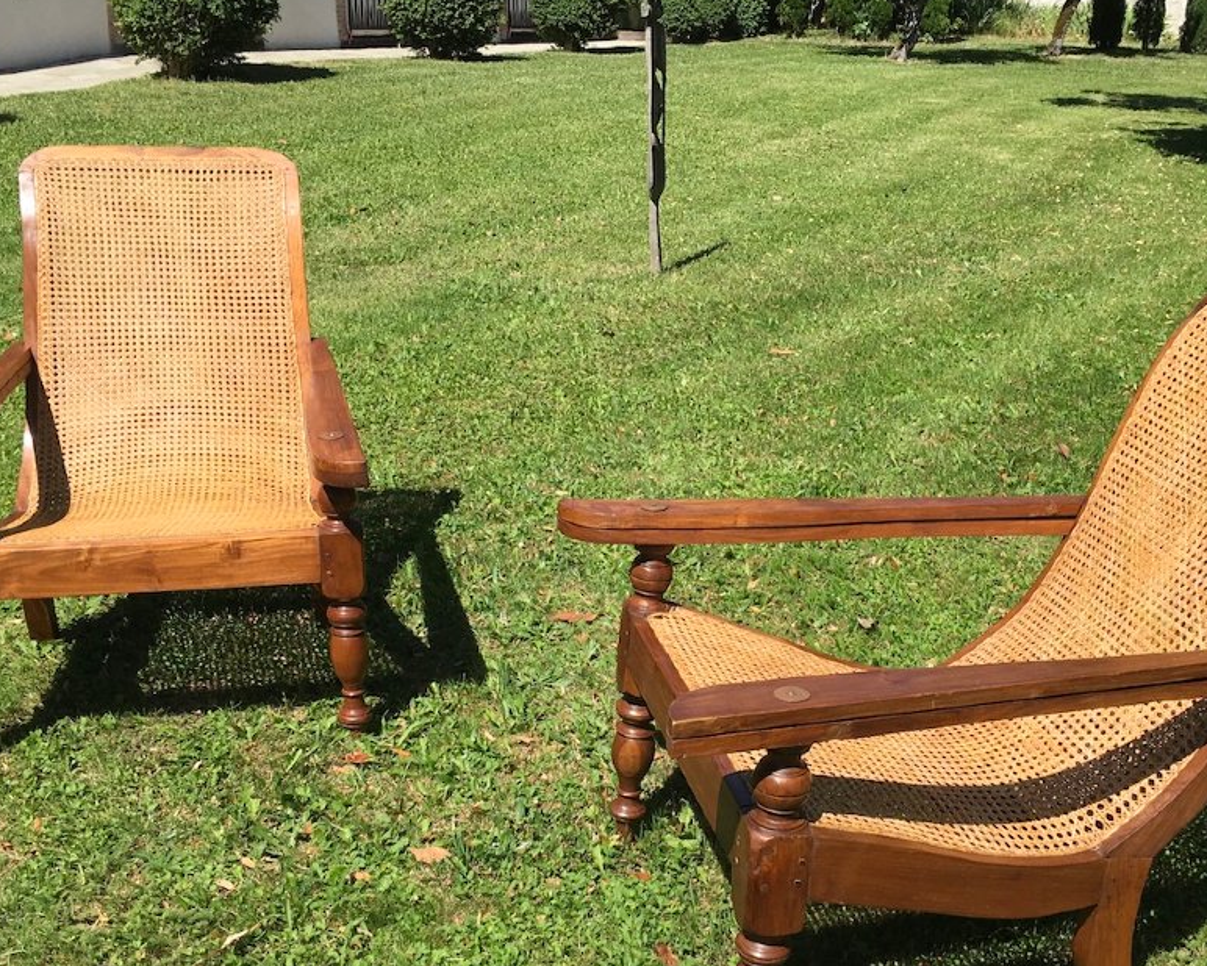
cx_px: 699
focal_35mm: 44
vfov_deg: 34.1
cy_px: 531
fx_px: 1572
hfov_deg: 41.9
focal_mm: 4.15
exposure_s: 1/1508
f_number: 2.2
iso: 25
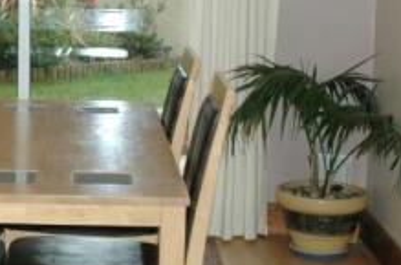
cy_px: 101
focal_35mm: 112
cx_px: 26
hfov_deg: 17.9
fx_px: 1250
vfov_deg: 12.1
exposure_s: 1/60
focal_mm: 25
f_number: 3.8
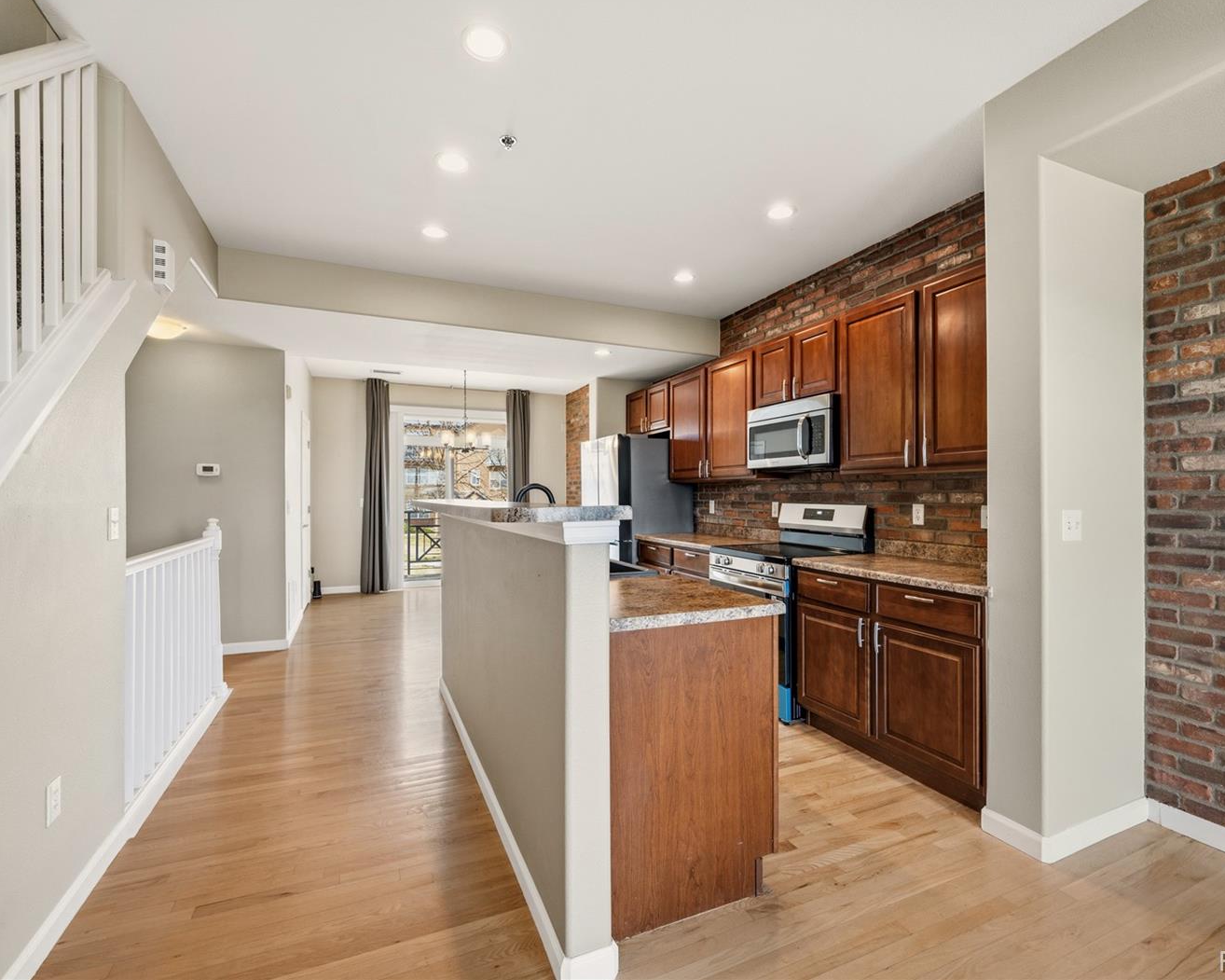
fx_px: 580
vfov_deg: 80.4
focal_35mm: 16
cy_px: 484
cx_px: 625
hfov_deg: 93.1
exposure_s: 1/8
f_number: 8
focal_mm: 14
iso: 400
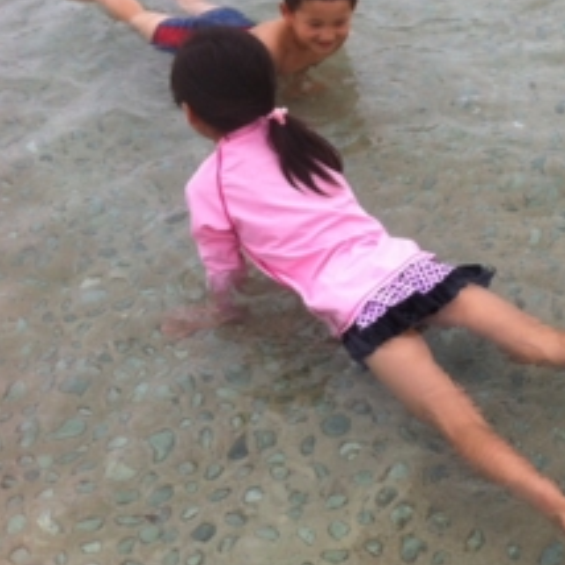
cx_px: 565
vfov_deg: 26.1
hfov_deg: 25.2
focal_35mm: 65
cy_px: 132
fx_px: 1200
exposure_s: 1/862
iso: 80
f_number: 2.8
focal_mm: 3.85
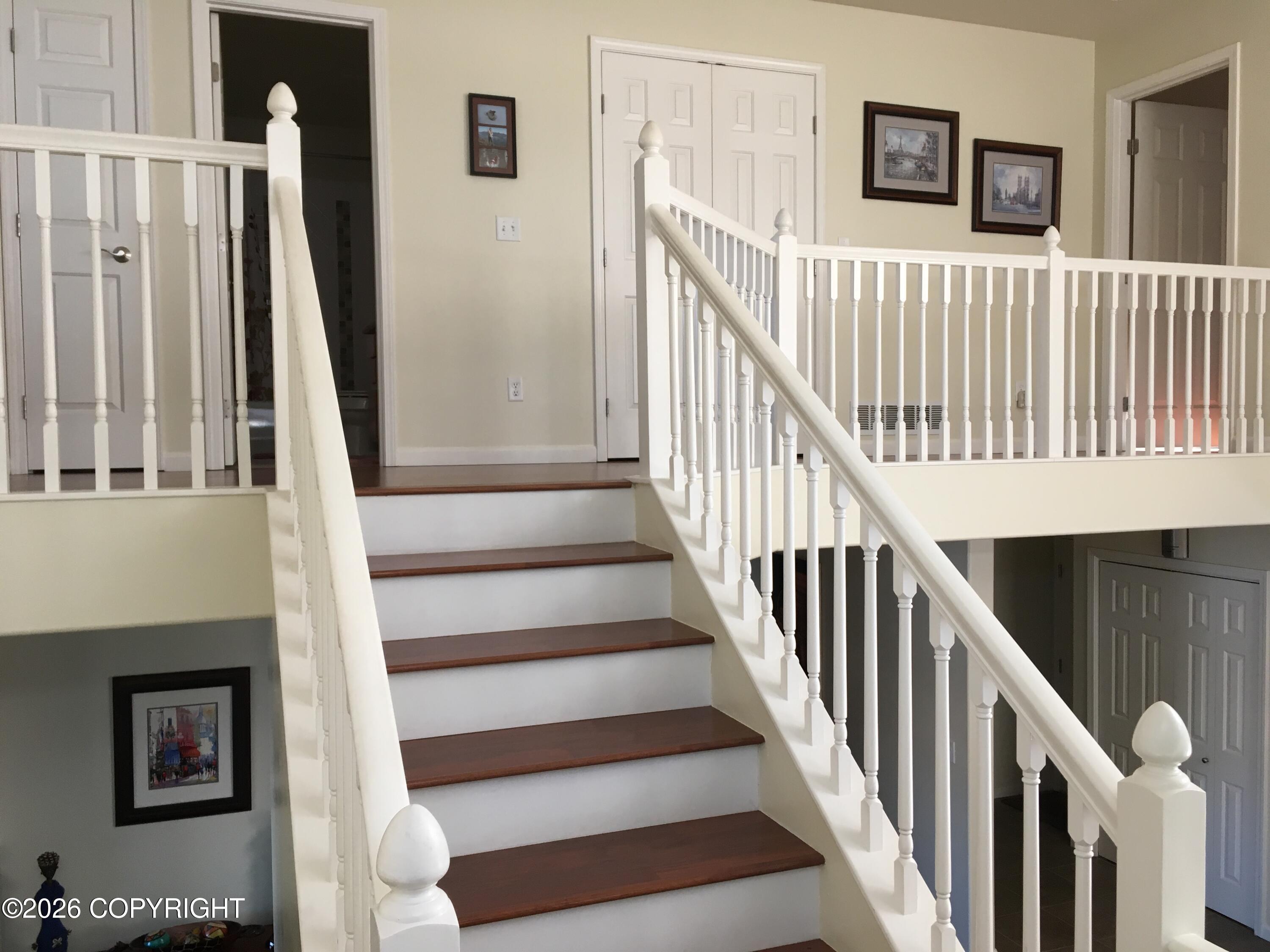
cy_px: 476
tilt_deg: -2.8
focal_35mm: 29
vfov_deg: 48.2
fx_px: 1064
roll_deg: +1.7
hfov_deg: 61.7
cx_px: 635
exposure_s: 1/30
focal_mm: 4.15
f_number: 2.2
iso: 25
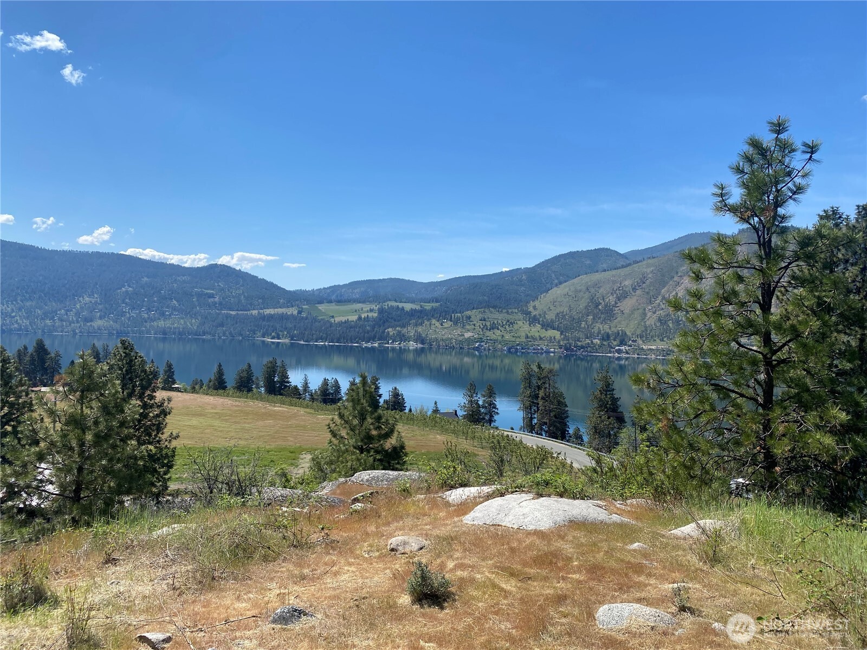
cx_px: 434
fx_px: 651
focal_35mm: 26
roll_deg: -1.6
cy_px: 325
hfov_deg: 67.3
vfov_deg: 53.1
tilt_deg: +1.3
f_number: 1.8
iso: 32
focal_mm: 4.25
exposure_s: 1/3401
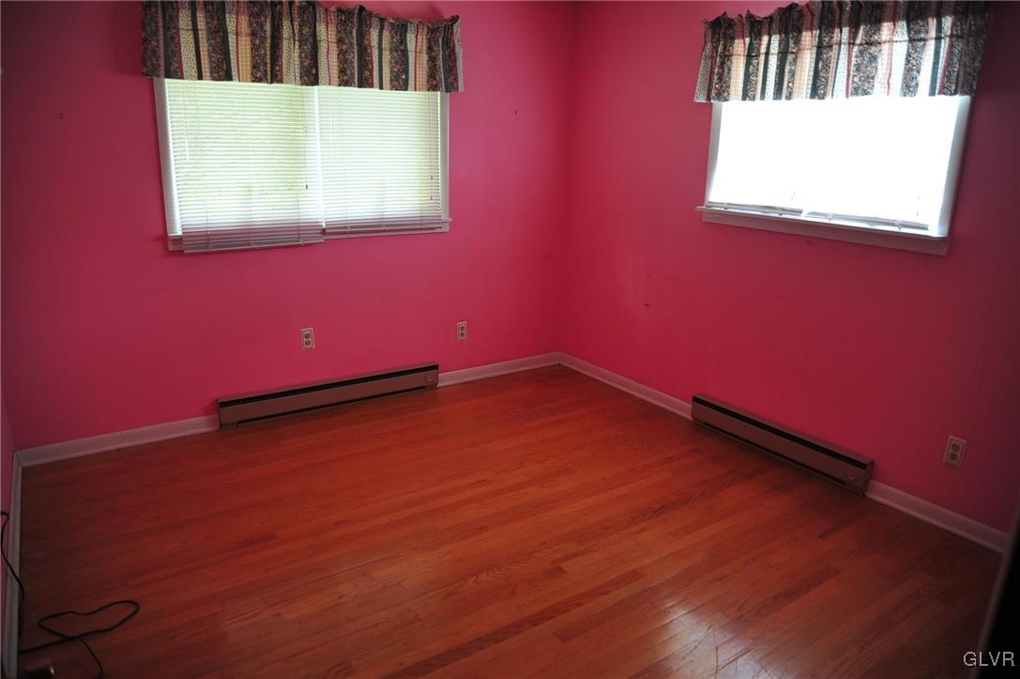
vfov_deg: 53.1
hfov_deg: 73.8
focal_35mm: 24
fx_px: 679
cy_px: 340
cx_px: 510
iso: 400
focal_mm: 24
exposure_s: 1/30
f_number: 3.5
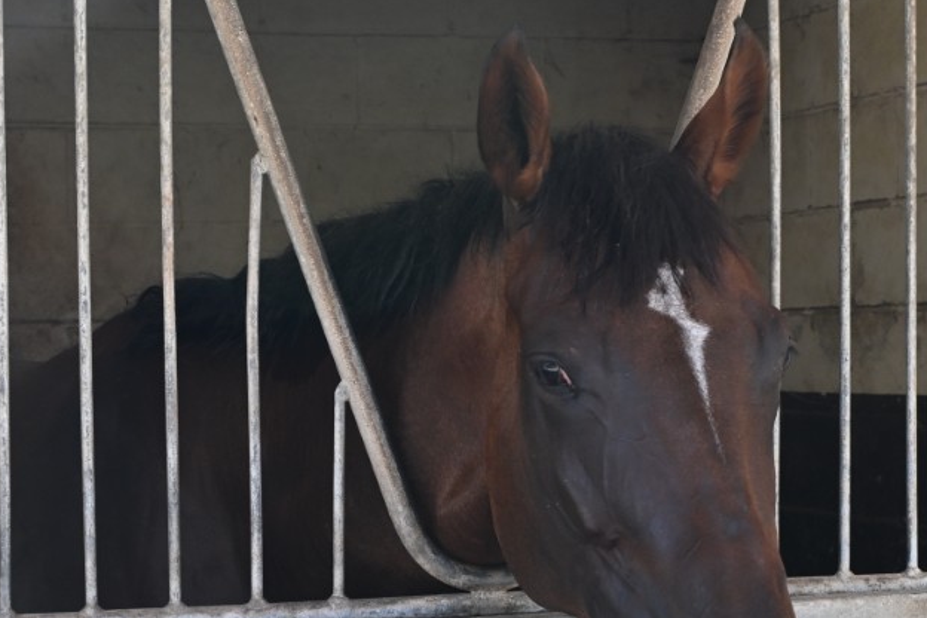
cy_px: 419
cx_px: 619
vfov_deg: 14.1
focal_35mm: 97
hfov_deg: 21.0
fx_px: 2496
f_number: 8
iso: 400
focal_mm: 35
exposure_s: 1/60
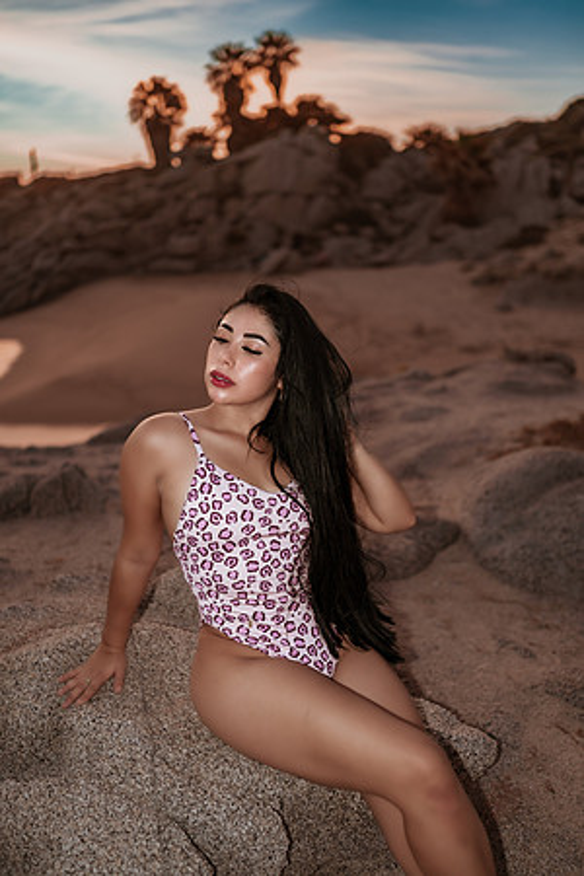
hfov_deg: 37.9
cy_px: 438
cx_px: 292
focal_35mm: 35
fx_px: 852
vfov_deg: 54.4
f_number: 1.8
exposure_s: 1/200
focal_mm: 35
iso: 100
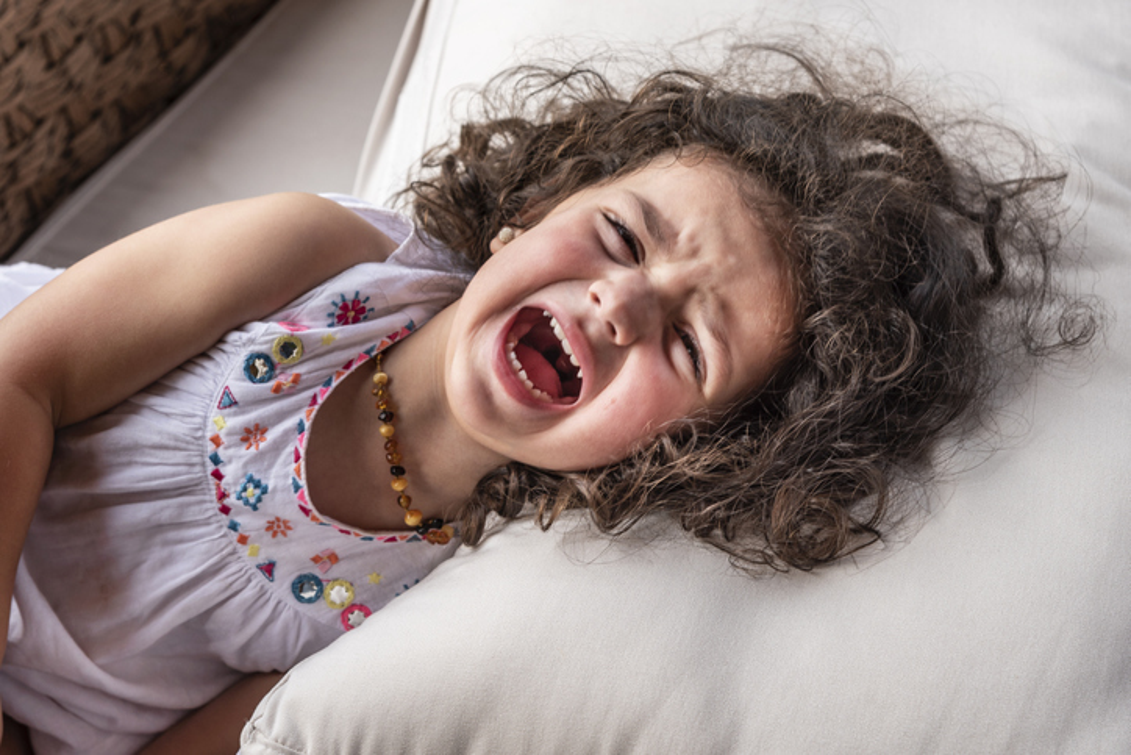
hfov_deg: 23.6
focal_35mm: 86
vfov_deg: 15.9
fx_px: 2702
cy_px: 378
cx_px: 566
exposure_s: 1/100
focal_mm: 86
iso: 160
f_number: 6.3
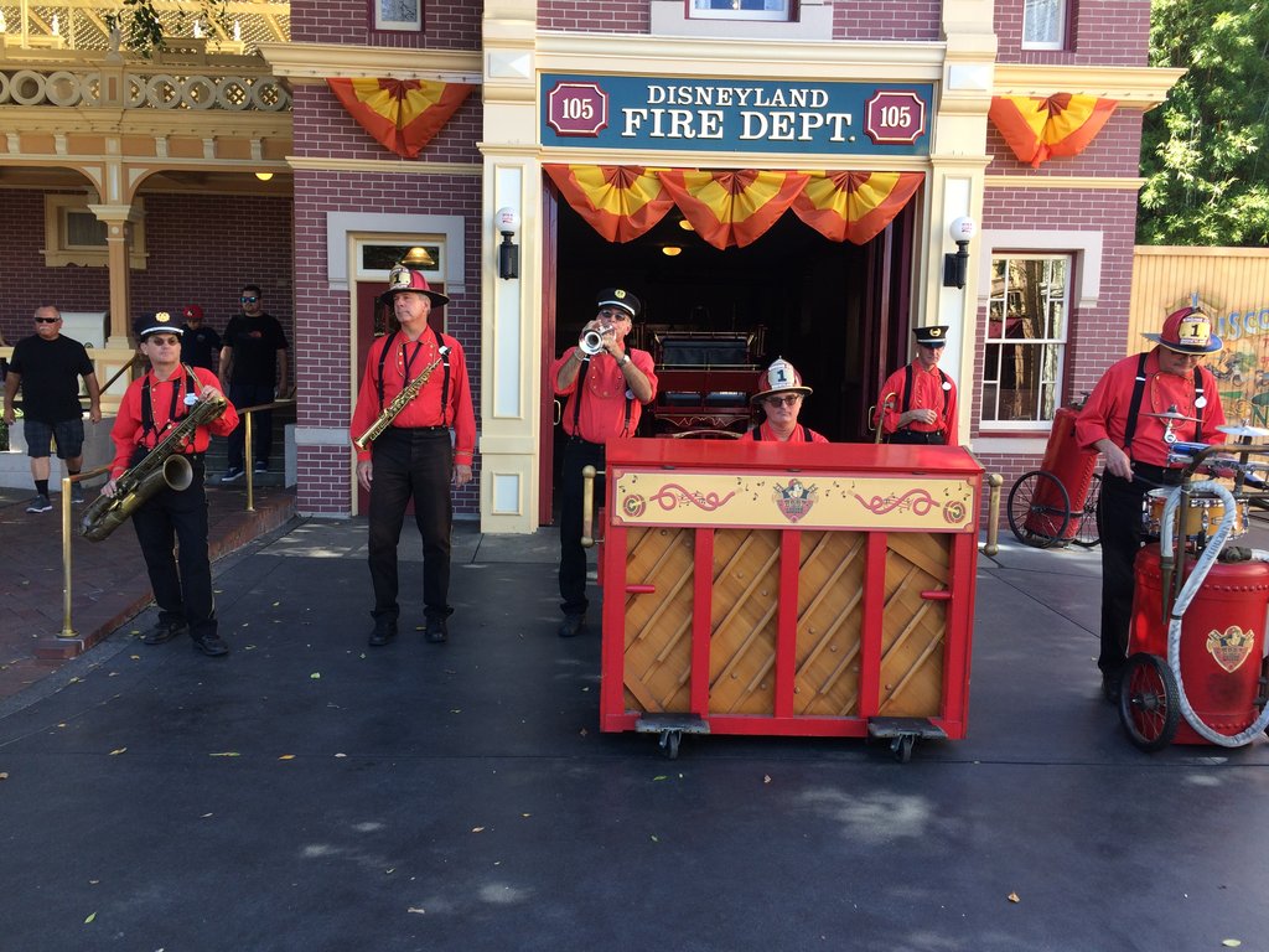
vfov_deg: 48.2
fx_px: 1063
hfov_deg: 61.7
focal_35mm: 29
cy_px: 476
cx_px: 634
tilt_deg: -7.6
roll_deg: -0.2
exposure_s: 1/162
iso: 32
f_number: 2.2
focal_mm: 4.15
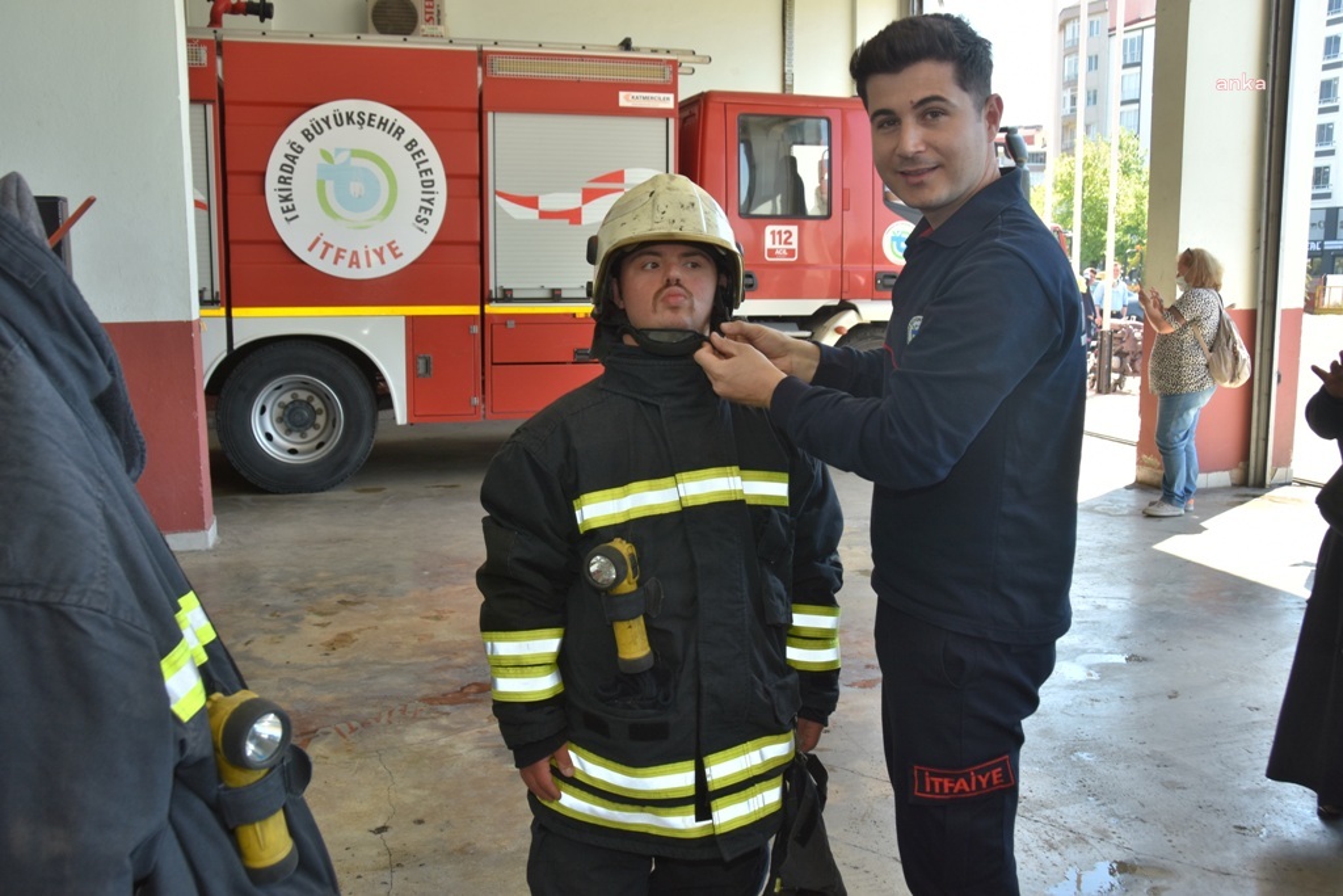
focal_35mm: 30
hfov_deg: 61.9
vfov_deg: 43.6
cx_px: 672
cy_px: 448
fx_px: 1119
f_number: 5.6
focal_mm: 20
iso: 140
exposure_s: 1/125
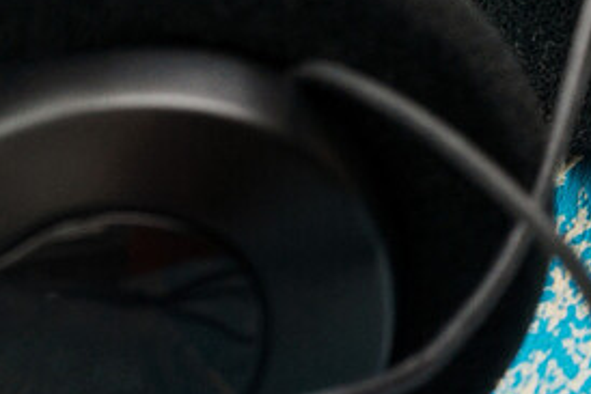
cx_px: 1001
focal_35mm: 350
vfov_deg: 3.9
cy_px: -352
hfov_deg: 5.8
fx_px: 5749
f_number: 9
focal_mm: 50
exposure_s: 1/100
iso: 100
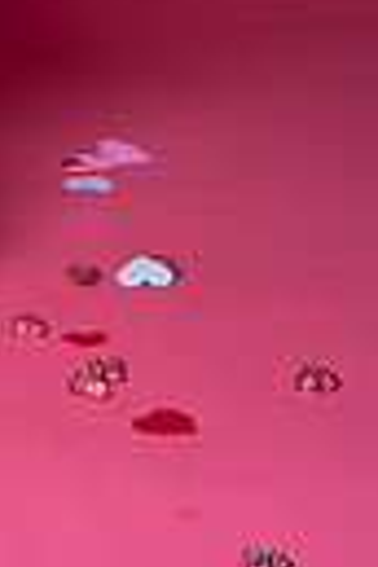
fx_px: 1921
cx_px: -264
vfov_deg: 15.7
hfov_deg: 10.7
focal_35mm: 122
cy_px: -237
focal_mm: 35
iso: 100
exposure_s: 1/160
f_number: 8
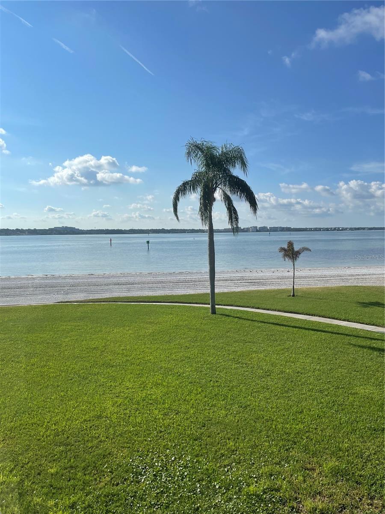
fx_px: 386
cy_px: 257
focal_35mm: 26
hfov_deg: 53.1
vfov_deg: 67.3
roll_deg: +1.5
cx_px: 192
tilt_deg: -3.5
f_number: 1.6
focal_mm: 4.2
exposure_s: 1/6494
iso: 32
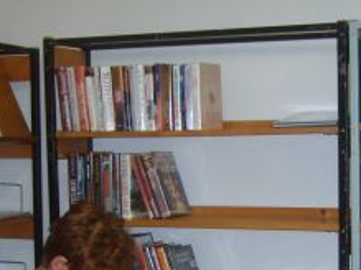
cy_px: 269
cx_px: 260
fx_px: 834
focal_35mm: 80
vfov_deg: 18.0
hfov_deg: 24.2
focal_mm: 5.8
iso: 100
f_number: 2.8
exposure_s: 1/45
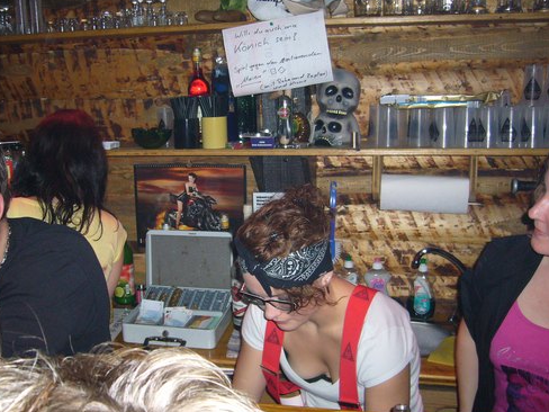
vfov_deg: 33.6
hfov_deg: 43.6
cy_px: 208
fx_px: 682
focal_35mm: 43
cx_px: 215
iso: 160
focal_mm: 5.8
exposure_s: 1/30
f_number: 2.8
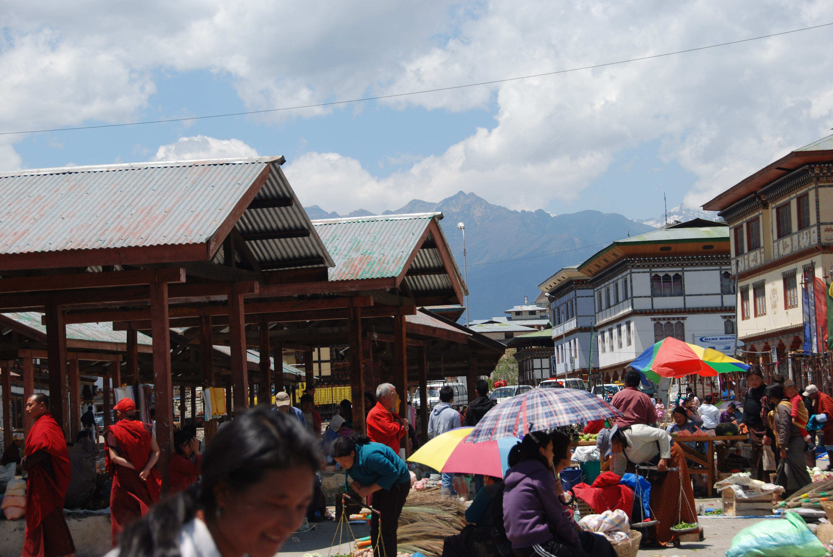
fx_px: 1807
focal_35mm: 78
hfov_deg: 26.0
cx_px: 416
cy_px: 278
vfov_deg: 17.5
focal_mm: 52
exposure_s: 1/800
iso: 250
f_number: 9
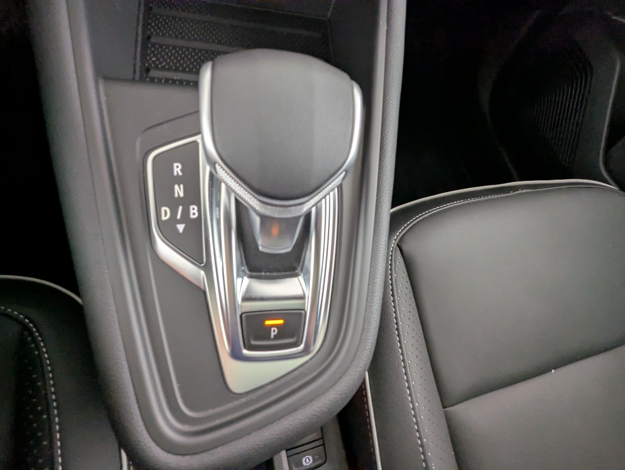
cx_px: 312
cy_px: 235
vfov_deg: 78.2
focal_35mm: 16
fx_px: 289
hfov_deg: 94.4
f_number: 2.2
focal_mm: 2.35
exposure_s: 1/30.5
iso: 151
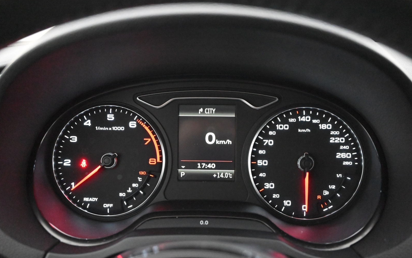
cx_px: 206
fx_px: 388
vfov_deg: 36.8
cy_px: 138
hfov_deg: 56.0
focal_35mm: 35
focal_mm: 33.5
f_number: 5
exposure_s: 1/60
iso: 18000
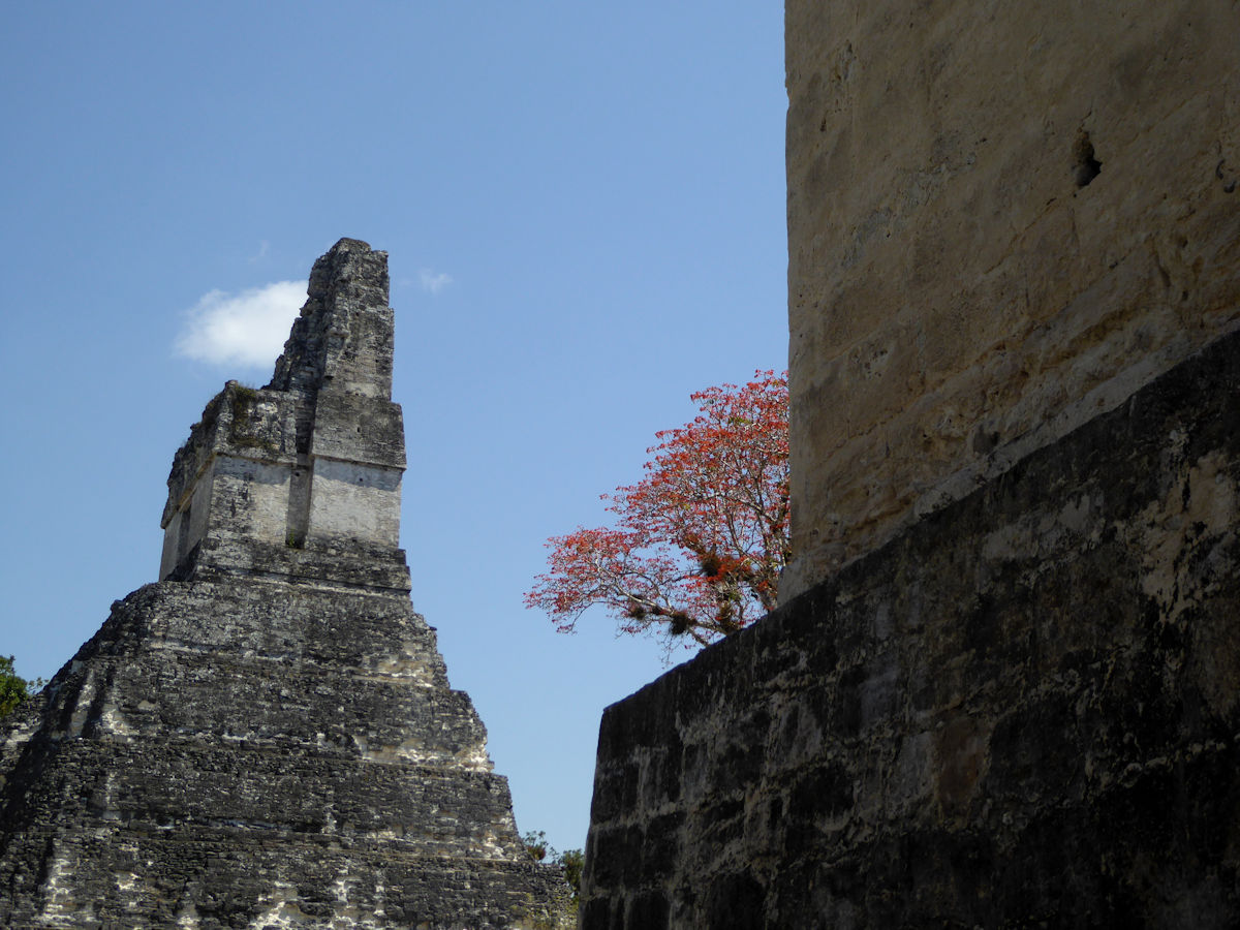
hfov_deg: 38.2
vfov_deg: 29.1
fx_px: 1791
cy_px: 465
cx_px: 620
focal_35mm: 50
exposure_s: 1/800
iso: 100
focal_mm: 9
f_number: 4.1
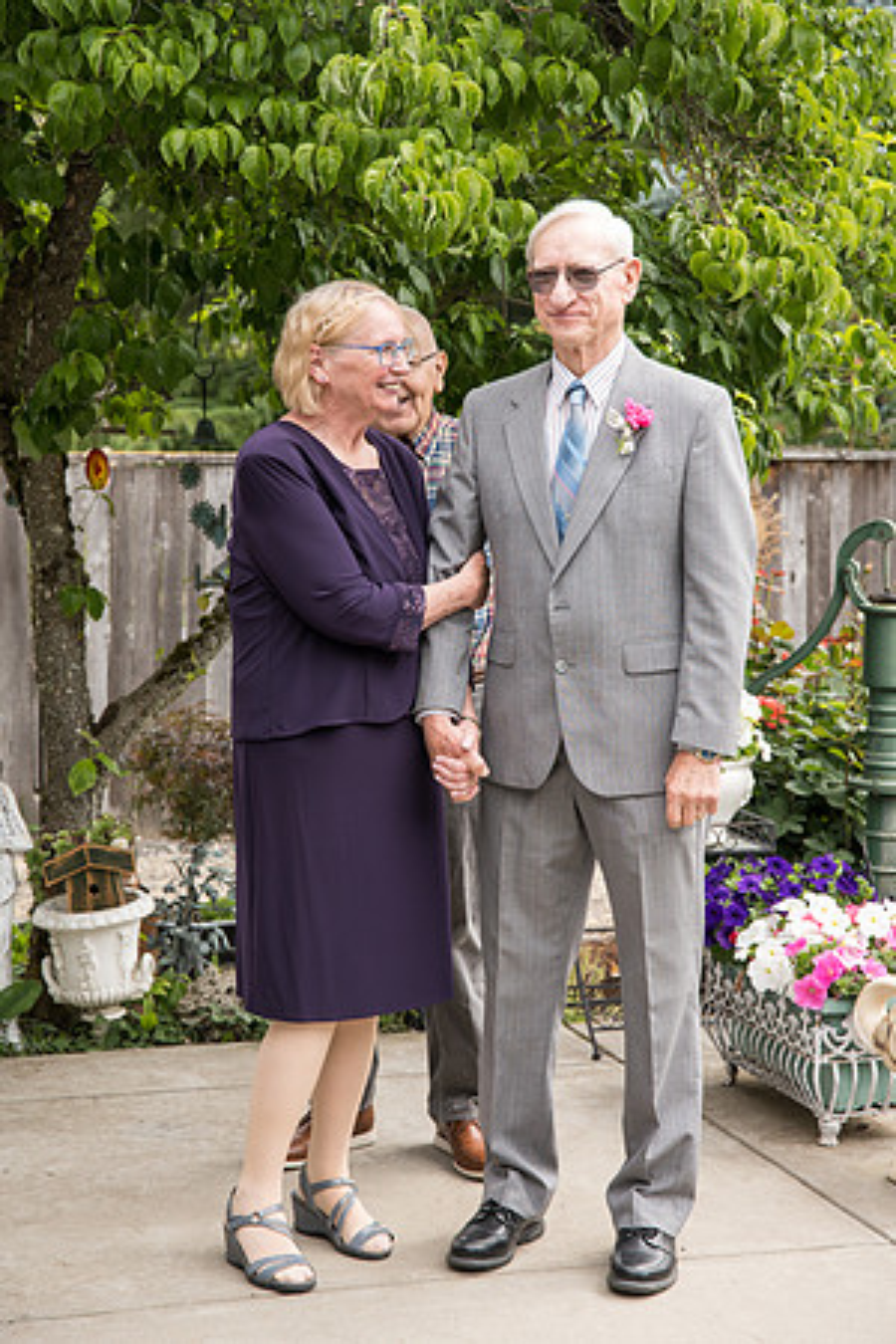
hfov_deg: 19.5
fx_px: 2613
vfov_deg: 28.8
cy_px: 672
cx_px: 448
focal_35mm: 70
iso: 400
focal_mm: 70
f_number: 5
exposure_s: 1/500
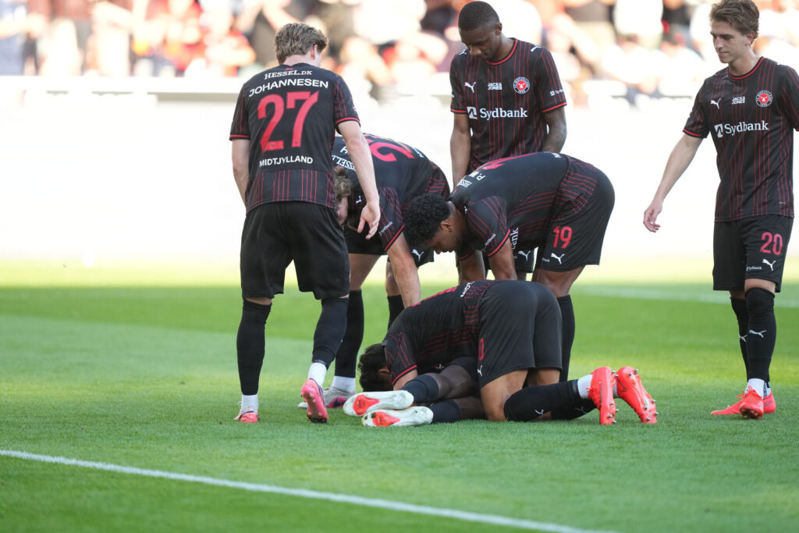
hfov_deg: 5.2
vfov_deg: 3.4
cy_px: 266
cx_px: 400
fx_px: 8878
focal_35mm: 400
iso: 1600
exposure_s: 1/2000
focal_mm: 400
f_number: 2.8
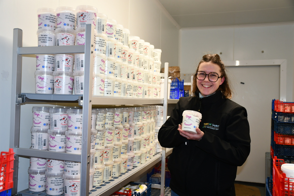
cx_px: 147
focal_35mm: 36
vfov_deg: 36.9
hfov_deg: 53.1
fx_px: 294
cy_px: 98
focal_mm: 24
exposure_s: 1/60
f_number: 3.8
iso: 400
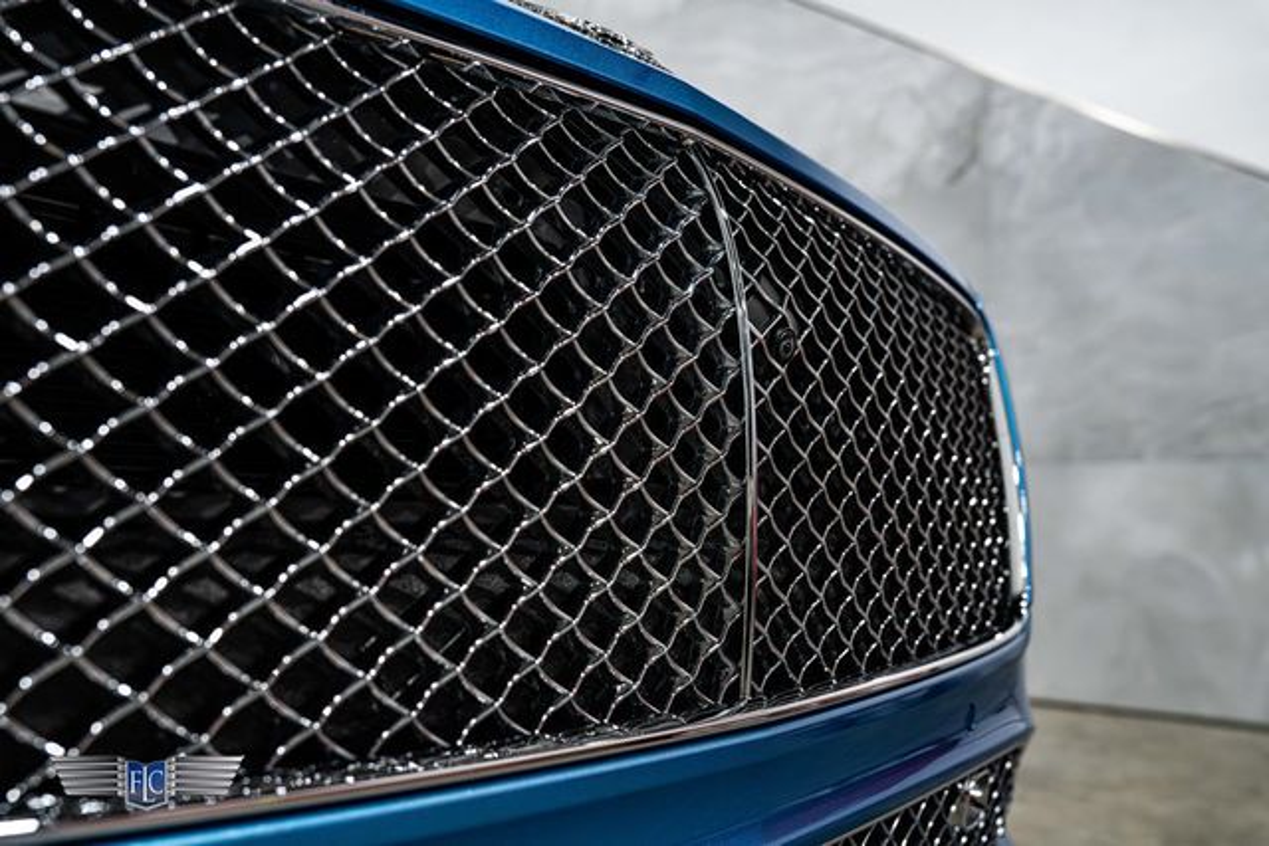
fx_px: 1163
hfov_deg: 57.2
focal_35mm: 33
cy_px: 423
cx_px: 634
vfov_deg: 40.0
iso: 1600
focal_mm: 33
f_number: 4.5
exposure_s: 1/125
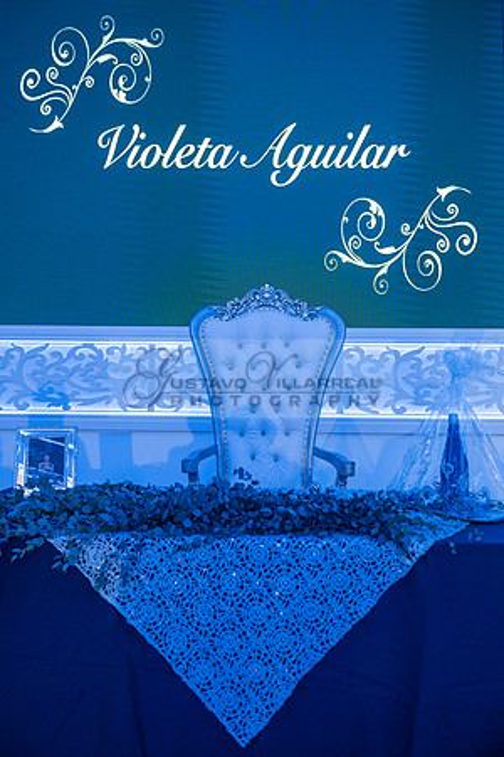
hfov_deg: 53.1
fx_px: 504
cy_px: 378
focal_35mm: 24
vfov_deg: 73.7
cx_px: 252
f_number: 3.5
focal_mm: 24
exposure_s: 1/125
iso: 640
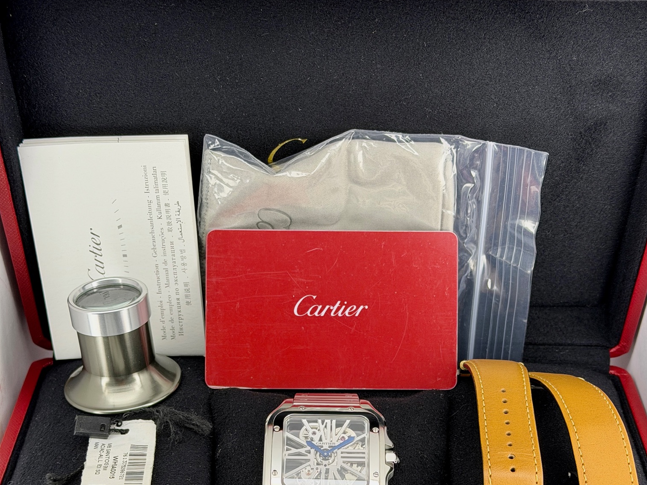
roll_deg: -1.5
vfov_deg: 22.5
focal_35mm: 65
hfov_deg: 29.8
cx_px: 328
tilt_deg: -33.8
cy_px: 336
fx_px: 1215
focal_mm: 6.76
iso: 100
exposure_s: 1/105
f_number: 1.78
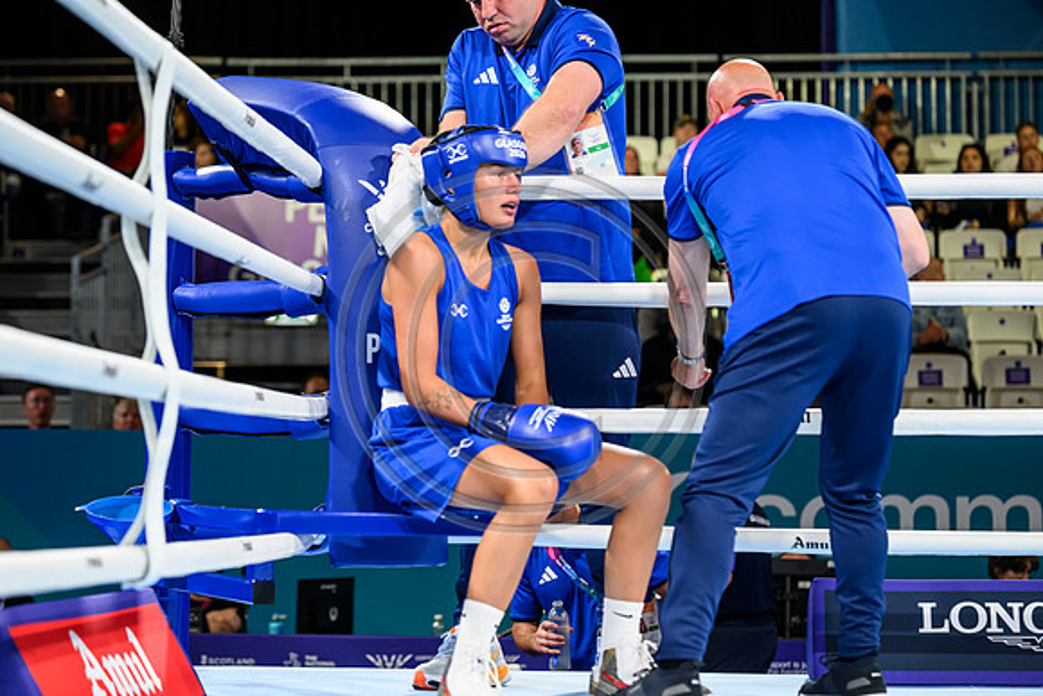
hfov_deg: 22.9
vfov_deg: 15.4
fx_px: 2579
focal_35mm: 89
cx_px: 522
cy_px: 348
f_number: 3.2
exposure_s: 1/1600
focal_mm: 89
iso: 2000
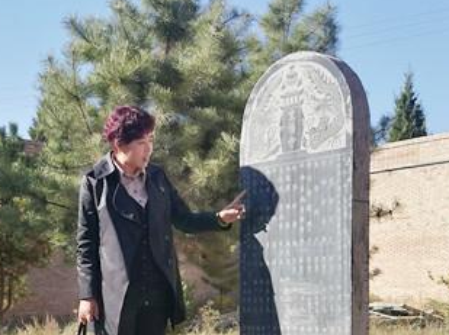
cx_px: 164
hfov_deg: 27.7
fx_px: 907
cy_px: 309
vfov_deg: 20.5
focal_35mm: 70
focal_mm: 4.5
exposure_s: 1/838
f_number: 2.2
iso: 50
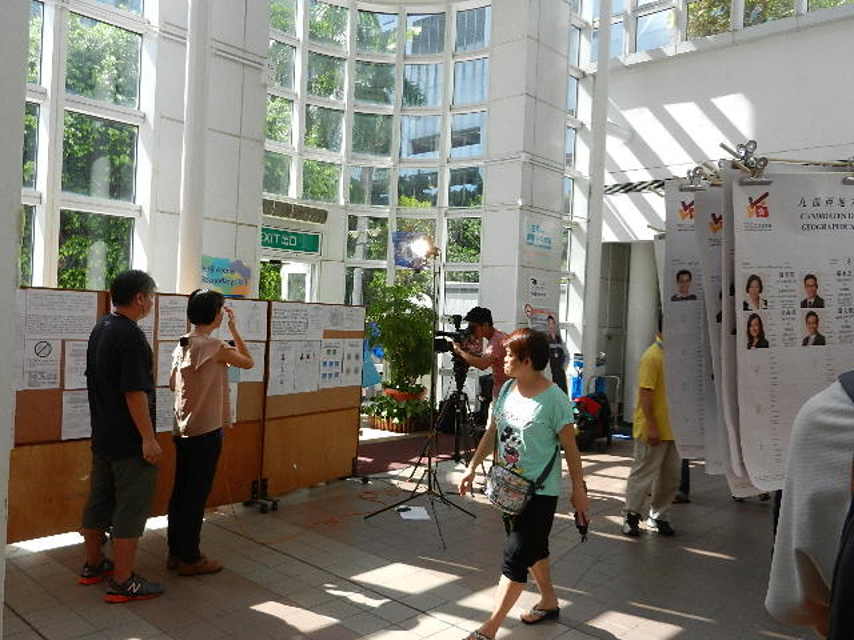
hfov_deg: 61.7
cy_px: 320
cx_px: 427
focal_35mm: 29
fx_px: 715
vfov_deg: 48.2
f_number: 3.6
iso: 280
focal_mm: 5.1
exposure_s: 1/320
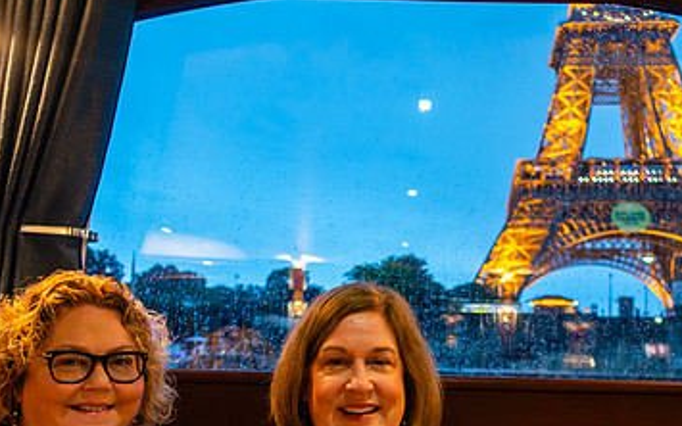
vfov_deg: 31.5
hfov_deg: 49.2
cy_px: 310
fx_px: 744
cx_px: 382
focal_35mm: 40
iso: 800
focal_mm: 8.8
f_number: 1.8
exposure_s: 1/20
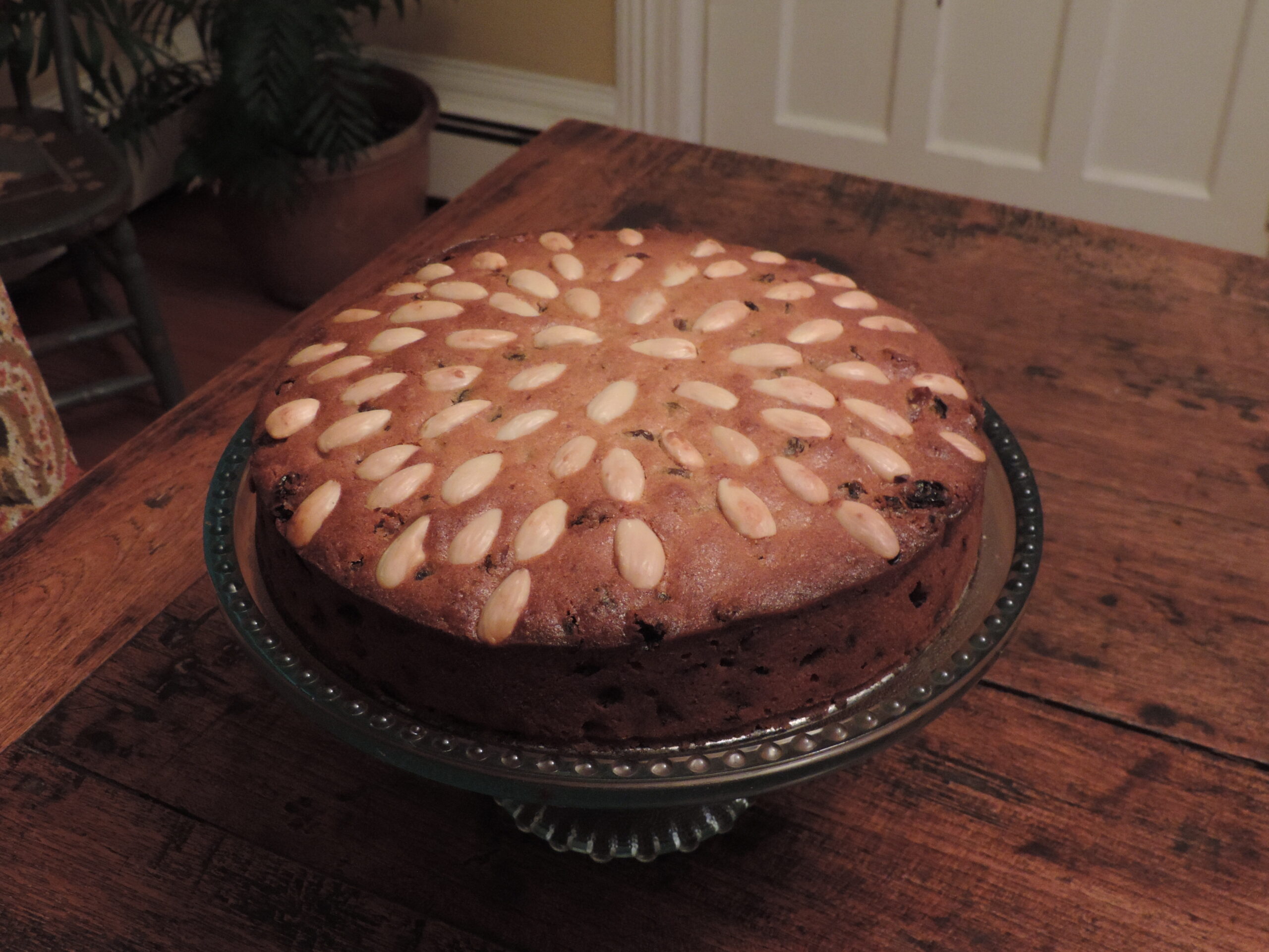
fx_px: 1576
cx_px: 634
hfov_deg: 43.9
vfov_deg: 33.6
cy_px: 476
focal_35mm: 43
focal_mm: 7.6
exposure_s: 1/10
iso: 800
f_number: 3.4
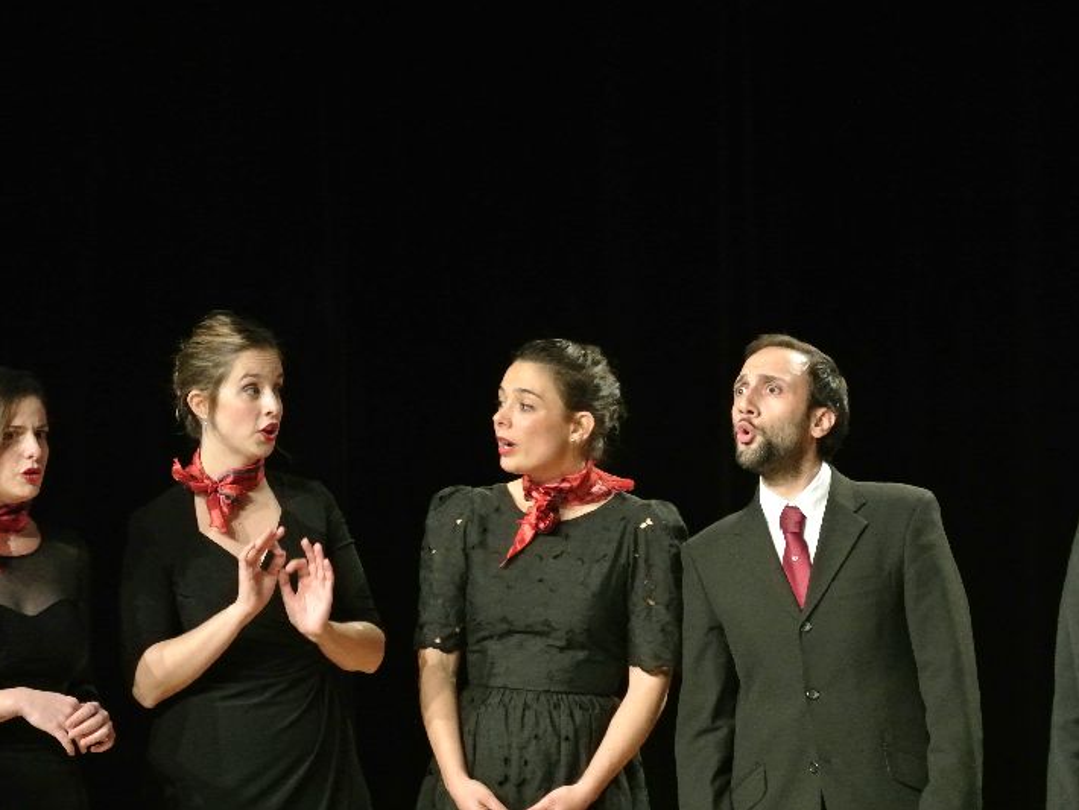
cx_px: 547
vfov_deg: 9.6
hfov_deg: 12.7
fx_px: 4833
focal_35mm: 155
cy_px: 405
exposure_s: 1/60
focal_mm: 53.1
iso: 3200
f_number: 4.2
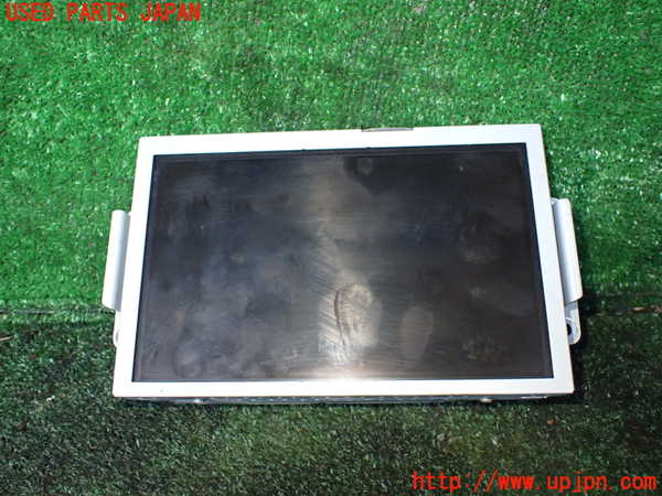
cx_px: 331
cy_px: 248
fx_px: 574
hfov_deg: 60.0
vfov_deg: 46.8
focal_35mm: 30
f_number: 2.3
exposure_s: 1/40
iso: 800
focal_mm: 5.4
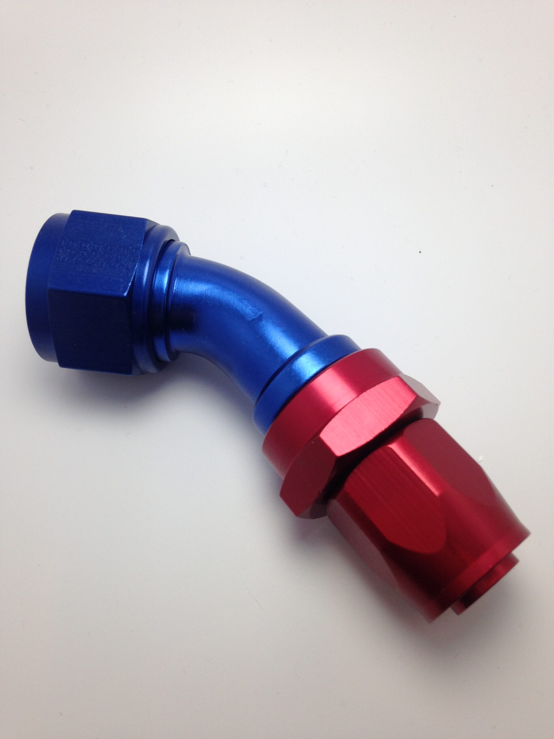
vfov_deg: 55.4
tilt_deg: -63.1
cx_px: 277
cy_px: 370
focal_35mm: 33
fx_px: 704
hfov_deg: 42.9
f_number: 2.4
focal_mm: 4.12
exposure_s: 1/135
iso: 50
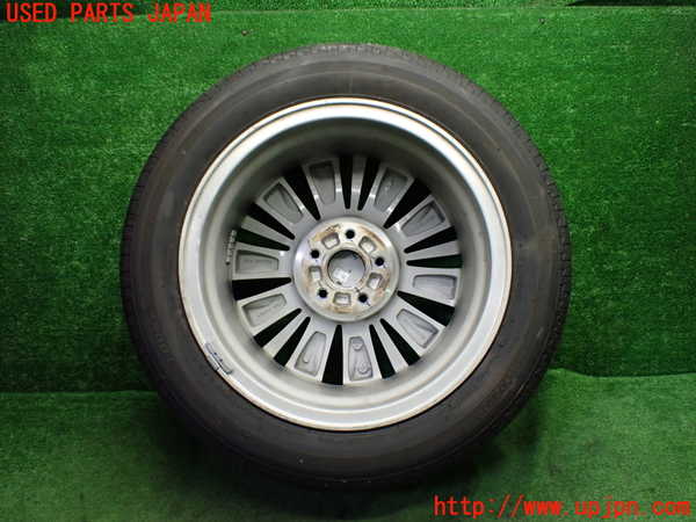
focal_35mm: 30
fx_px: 603
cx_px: 348
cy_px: 261
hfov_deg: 60.0
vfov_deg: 46.8
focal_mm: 5.4
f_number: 2.3
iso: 500
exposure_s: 1/125
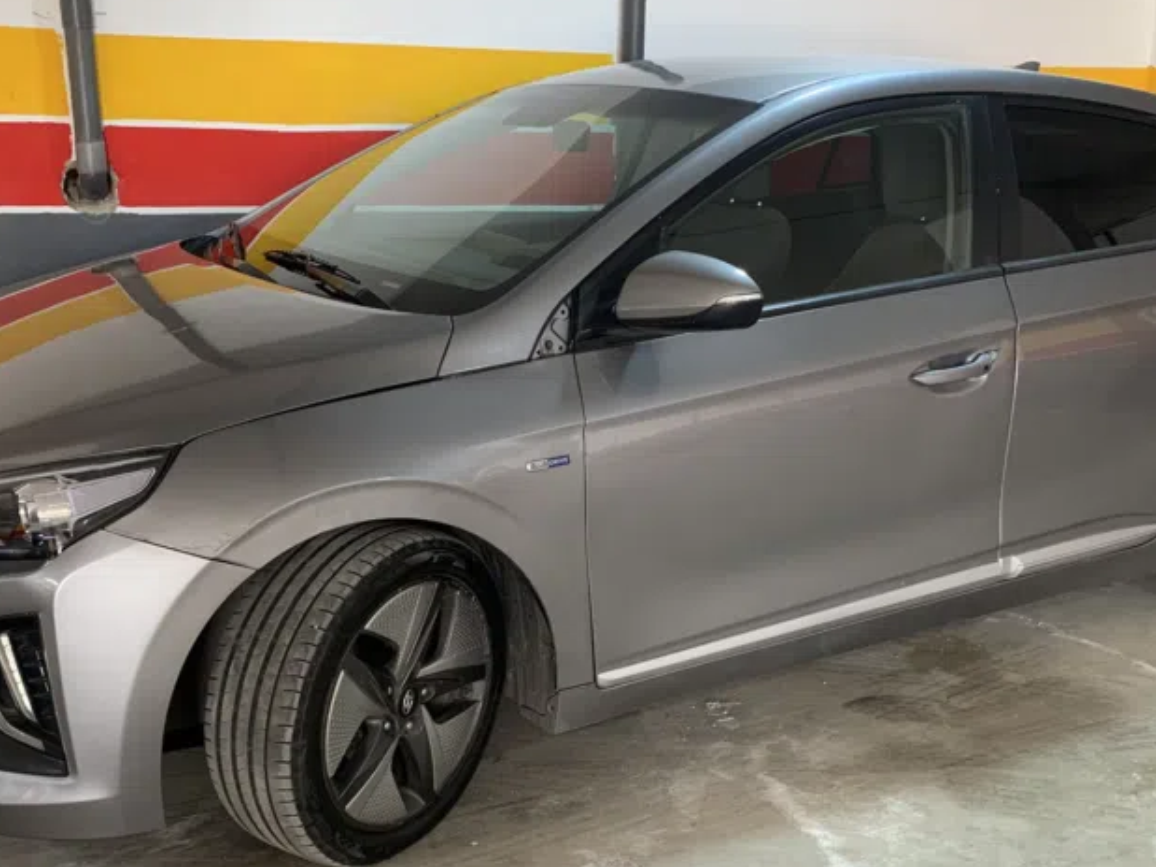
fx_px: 1436
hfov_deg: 43.8
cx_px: 652
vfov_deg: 33.5
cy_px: 525
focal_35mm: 43
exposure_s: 1/60
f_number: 1.8
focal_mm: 4.25
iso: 160
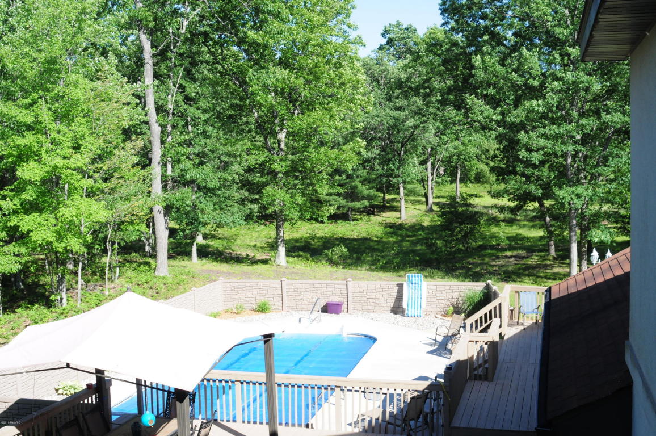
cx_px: 328
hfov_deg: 46.4
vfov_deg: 31.8
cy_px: 218
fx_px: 764
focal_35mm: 42
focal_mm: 28
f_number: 11
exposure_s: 1/500
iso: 800
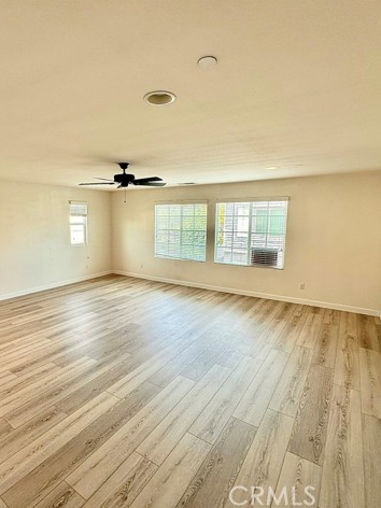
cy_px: 253
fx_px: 279
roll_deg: -0.2
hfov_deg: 67.7
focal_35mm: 19
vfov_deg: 84.7
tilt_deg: -7.6
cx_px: 144
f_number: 2.2
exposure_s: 1/120
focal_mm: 2.22
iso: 80
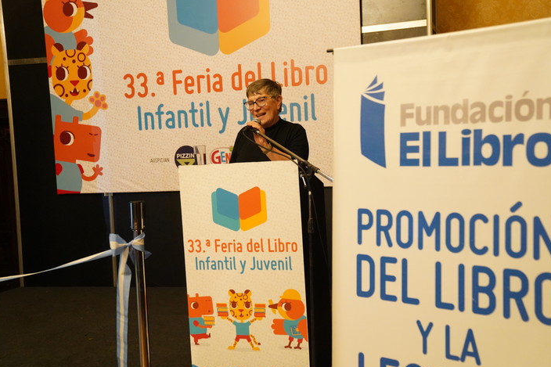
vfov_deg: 29.9
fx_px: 689
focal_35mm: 45
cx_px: 278
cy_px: 182
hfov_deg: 43.6
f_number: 2.8
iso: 10000
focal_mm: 44
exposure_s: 1/200
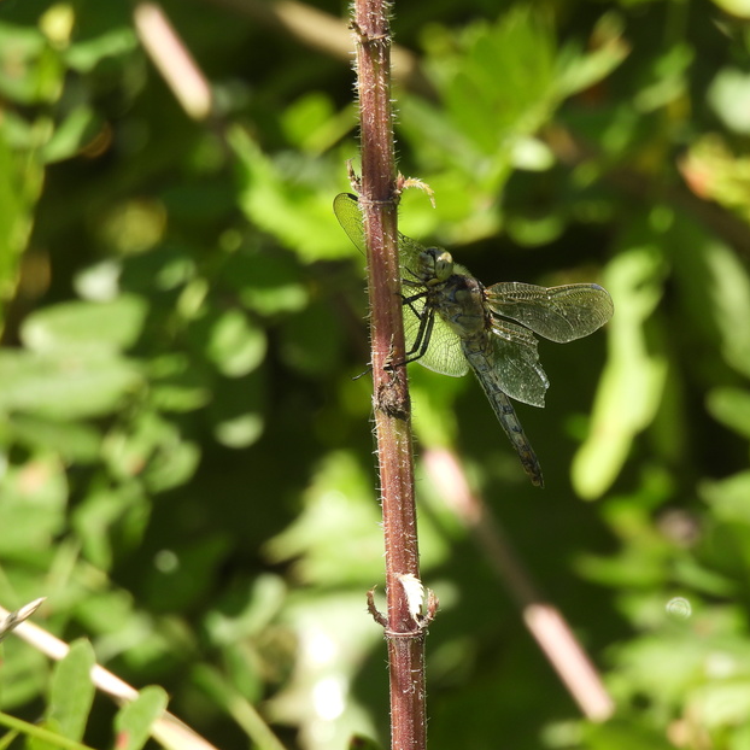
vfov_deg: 1.5
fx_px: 28214
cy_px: 374
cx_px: 490
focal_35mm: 1151
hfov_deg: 1.5
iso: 100
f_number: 5.6
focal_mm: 170
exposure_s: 1/160
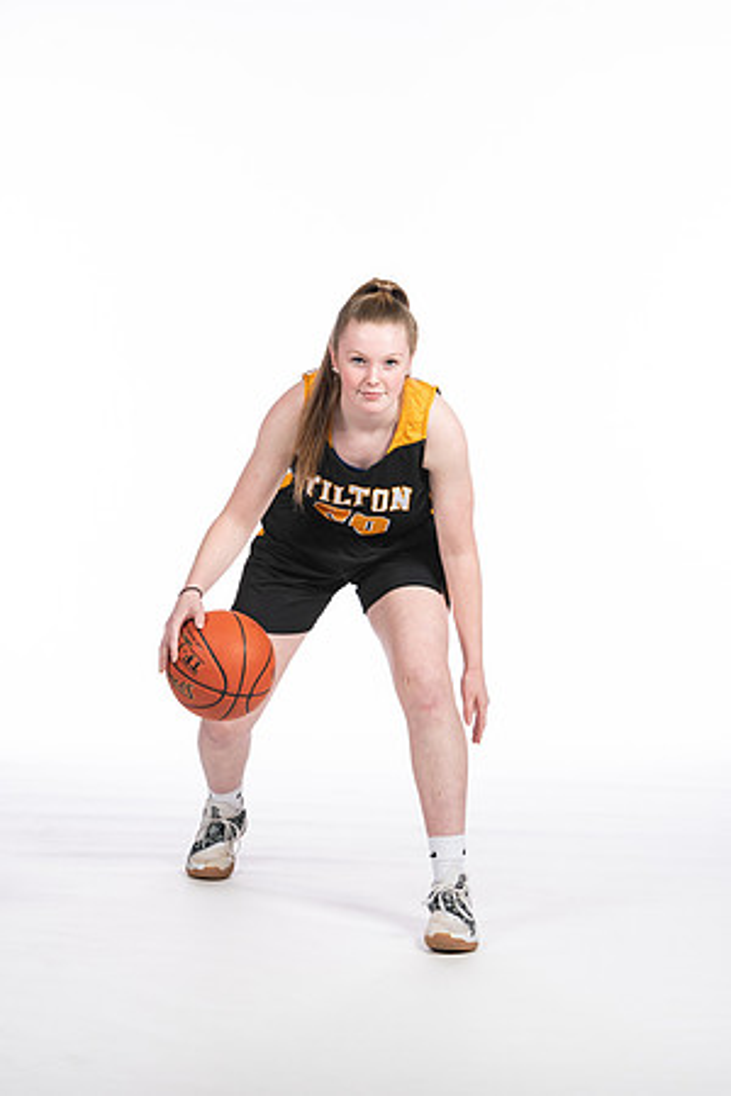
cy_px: 548
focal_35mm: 105
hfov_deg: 13.0
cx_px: 366
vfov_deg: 19.5
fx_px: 3198
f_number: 5
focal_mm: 70
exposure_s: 1/100
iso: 100
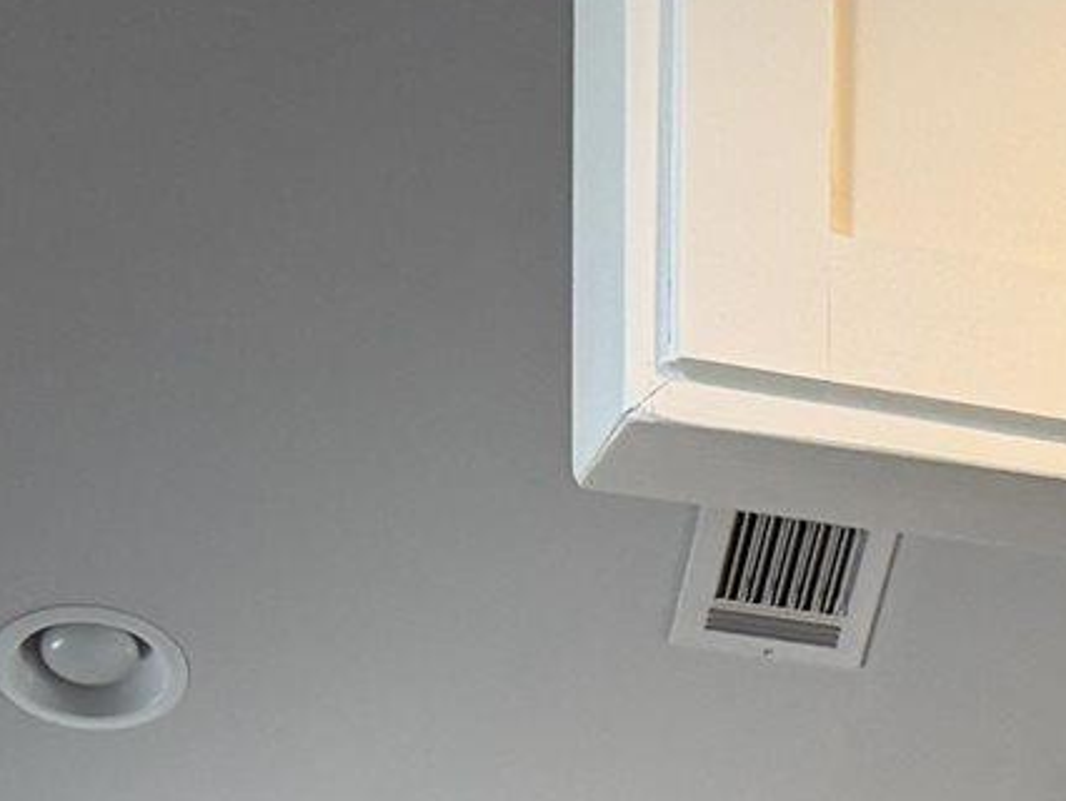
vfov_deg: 7.8
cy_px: 2090
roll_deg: -0.5
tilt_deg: -0.1
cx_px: 2337
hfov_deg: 10.3
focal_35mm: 173
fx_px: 5331
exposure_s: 1/60
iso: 100
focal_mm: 6.76
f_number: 1.78
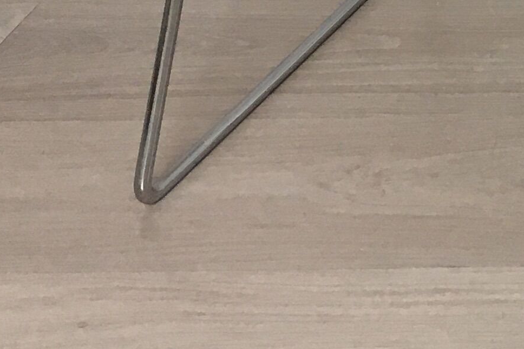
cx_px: 987
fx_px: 1994
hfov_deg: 13.3
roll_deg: -0.4
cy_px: -335
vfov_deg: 9.4
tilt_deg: -17.1
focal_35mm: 137
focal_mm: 4.15
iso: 25
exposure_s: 1/33
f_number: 2.2
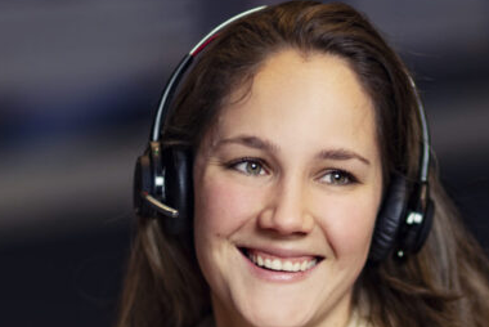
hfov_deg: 9.0
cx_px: 385
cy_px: 307
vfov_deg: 6.0
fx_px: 3113
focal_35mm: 229
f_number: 1.3
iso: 125
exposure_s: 1/400
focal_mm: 85
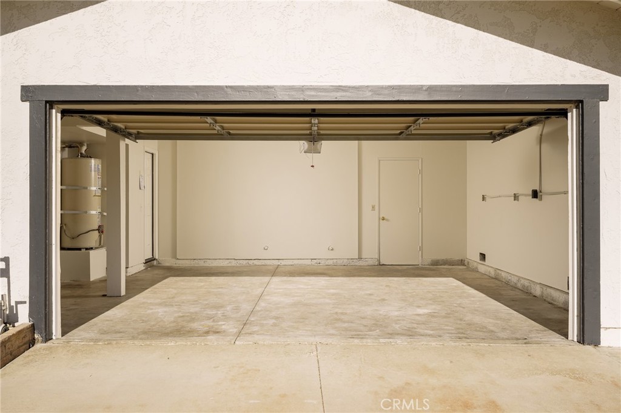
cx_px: 310
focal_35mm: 34
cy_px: 206
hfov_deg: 55.8
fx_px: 586
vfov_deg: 38.9
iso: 100
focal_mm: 34
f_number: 8
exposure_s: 1/250
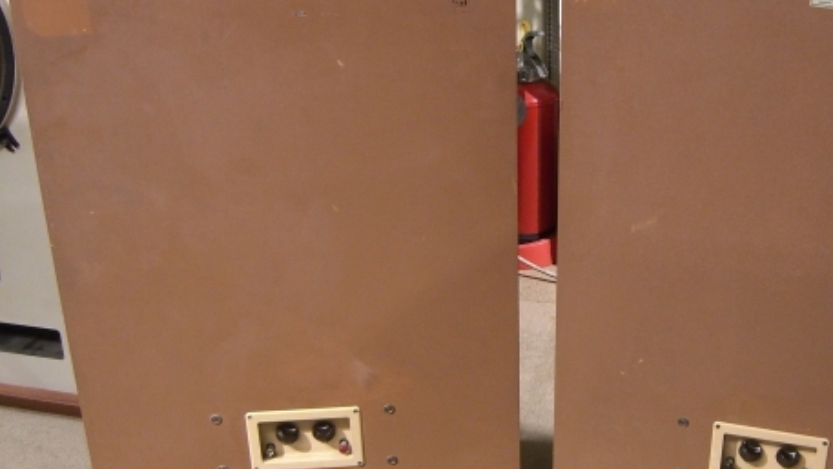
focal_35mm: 58
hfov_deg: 35.7
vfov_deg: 20.7
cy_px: 237
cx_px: 540
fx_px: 1281
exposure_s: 1/13
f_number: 2.8
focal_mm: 7.9
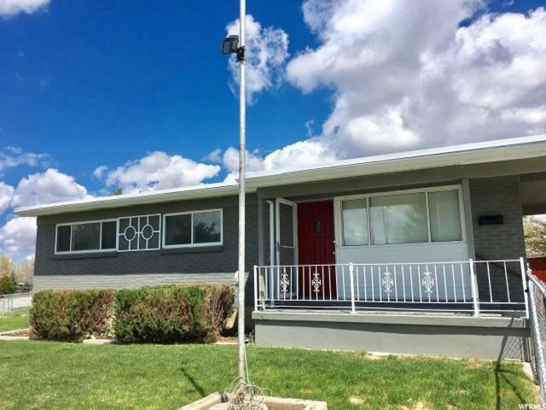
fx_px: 457
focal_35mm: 29
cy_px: 205
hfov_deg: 61.7
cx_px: 273
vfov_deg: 48.2
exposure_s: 1/2849
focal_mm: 4.15
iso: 25
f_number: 2.2
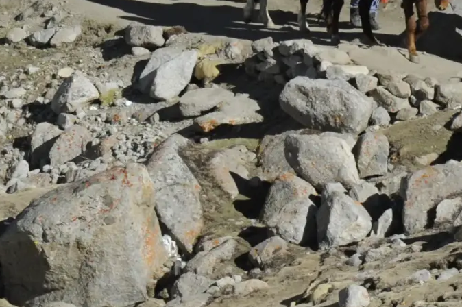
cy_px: 110
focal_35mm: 798
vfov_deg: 1.7
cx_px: 648
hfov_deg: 2.6
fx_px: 10231
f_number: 16
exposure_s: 1/800
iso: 1250
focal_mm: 210
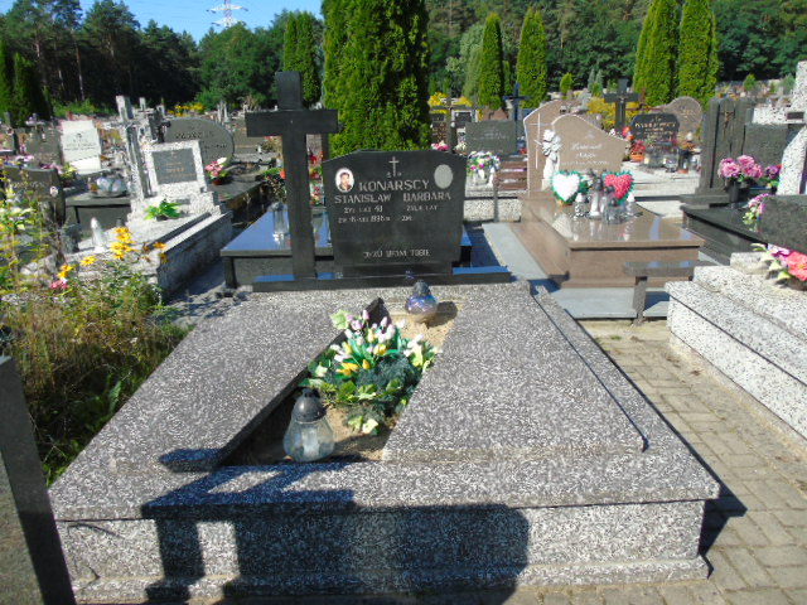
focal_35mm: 25
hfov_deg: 69.4
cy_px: 302
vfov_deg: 54.9
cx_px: 404
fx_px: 583
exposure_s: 1/640
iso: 80
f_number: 3.4
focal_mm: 4.4
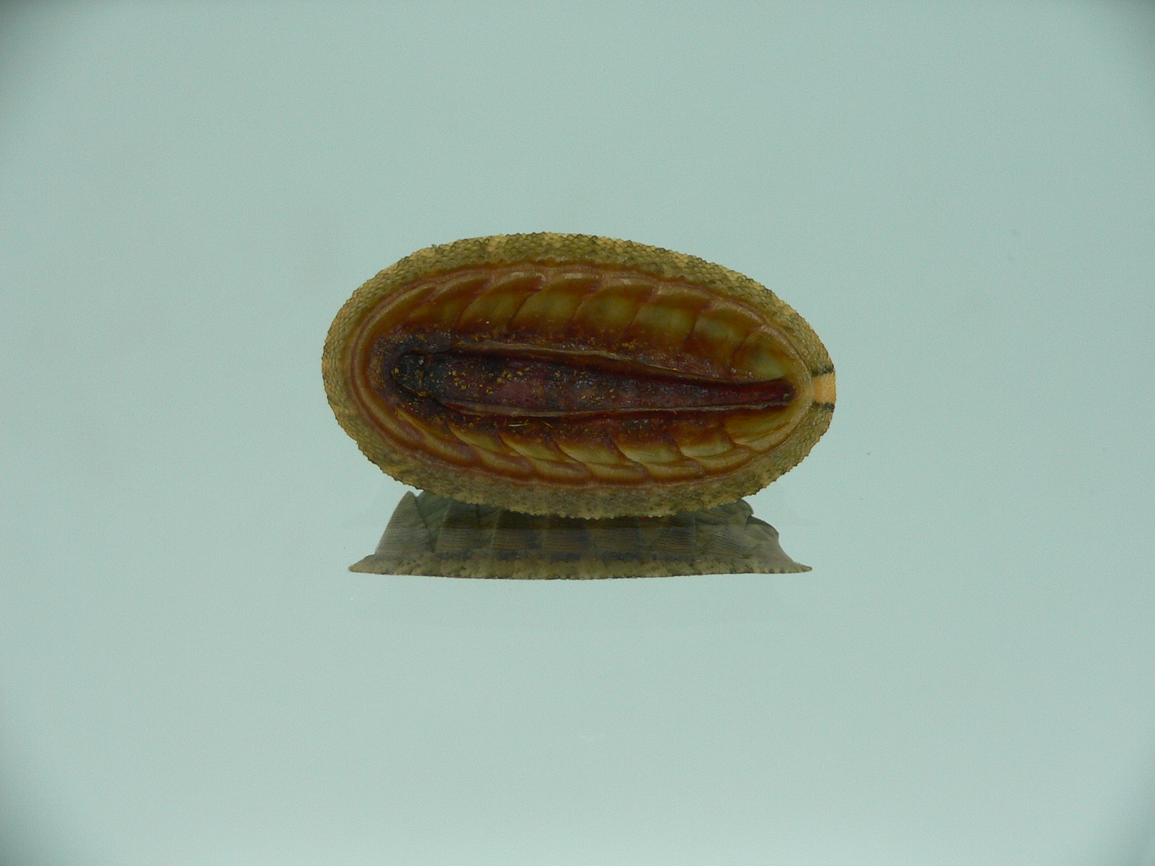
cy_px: 433
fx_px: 1168
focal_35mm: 35
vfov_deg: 40.7
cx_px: 578
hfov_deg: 52.6
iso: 100
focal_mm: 4.6
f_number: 2.8
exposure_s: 1/60
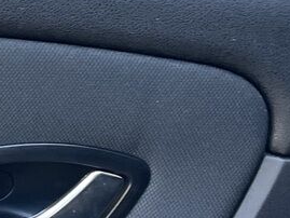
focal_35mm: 165
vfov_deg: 8.8
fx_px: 1383
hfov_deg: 10.6
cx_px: -365
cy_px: 323
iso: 32
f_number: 1.6
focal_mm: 4.2
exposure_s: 1/121
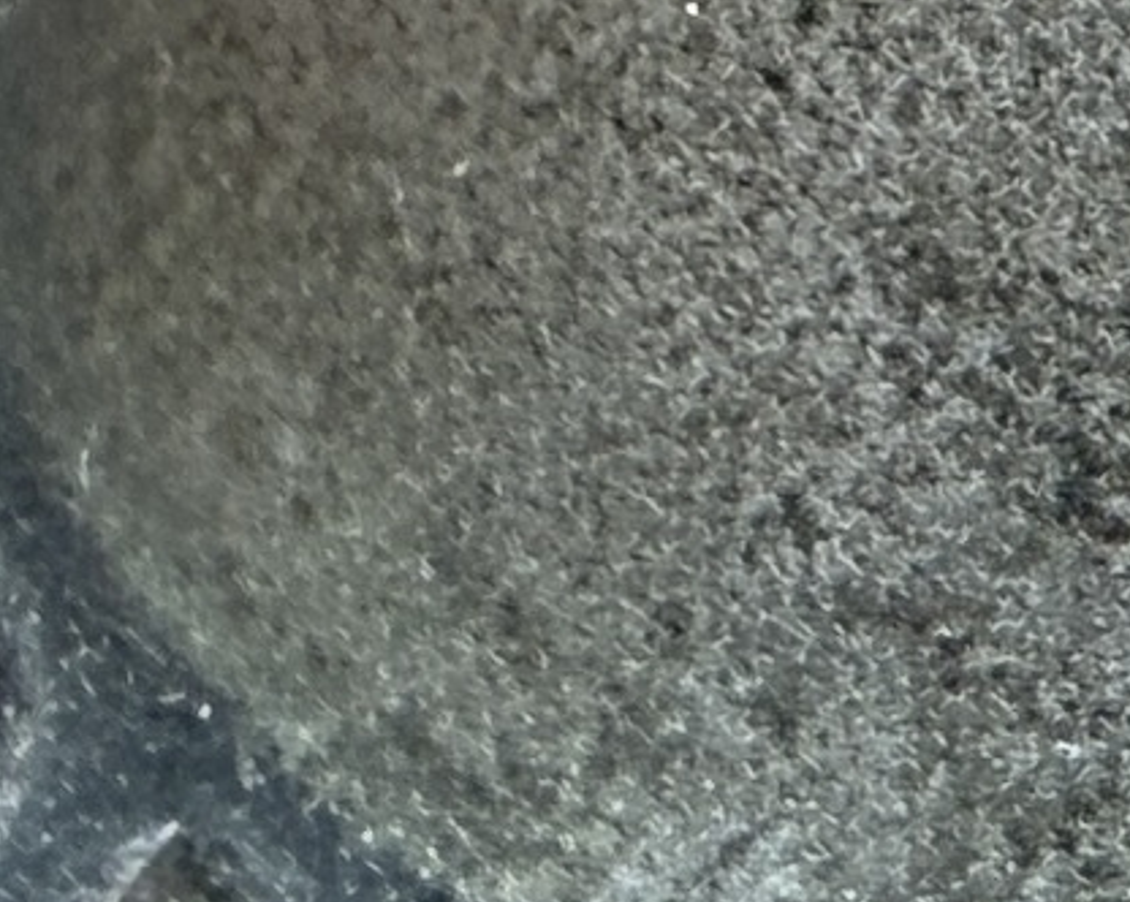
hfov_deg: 11.5
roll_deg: -3.7
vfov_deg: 10.7
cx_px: 2551
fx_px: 4811
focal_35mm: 144
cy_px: 557
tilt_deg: -37.5
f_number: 2.2
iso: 125
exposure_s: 1/120
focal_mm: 2.22
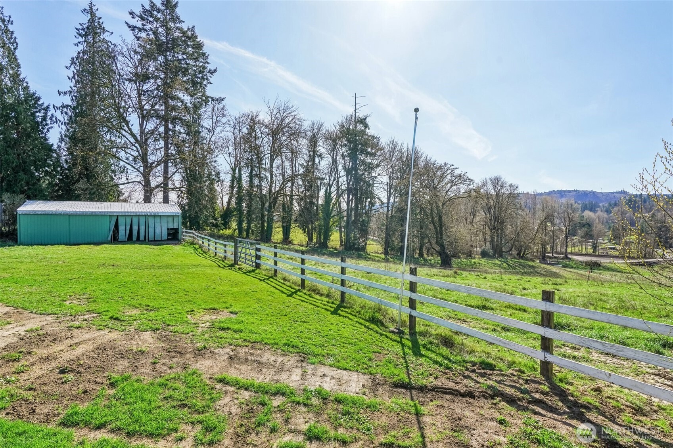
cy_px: 224
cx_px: 336
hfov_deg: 93.3
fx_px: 318
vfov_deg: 70.4
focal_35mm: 17
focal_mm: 17
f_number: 8
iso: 400
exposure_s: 1/800
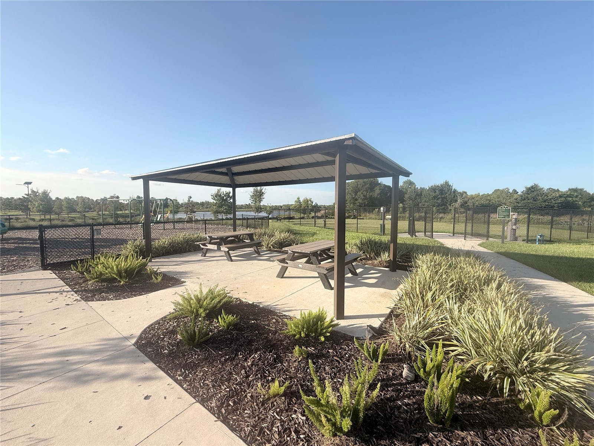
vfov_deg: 85.7
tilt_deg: -2.6
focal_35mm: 14
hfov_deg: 102.1
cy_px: 223
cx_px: 297
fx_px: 240
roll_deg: +0.9
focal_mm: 2.22
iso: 50
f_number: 2.2
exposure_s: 1/1312
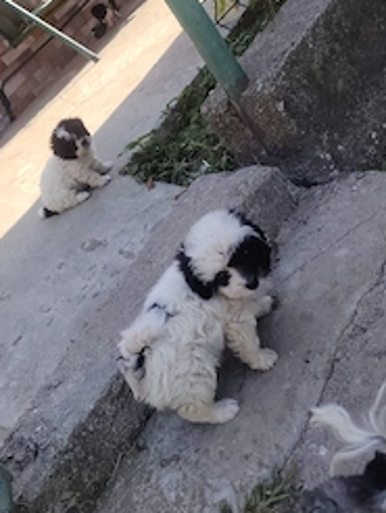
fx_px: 579
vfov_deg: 47.8
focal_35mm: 39
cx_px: 148
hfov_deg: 36.7
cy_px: 248
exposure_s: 1/900
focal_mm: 5.25
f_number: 1.75
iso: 221
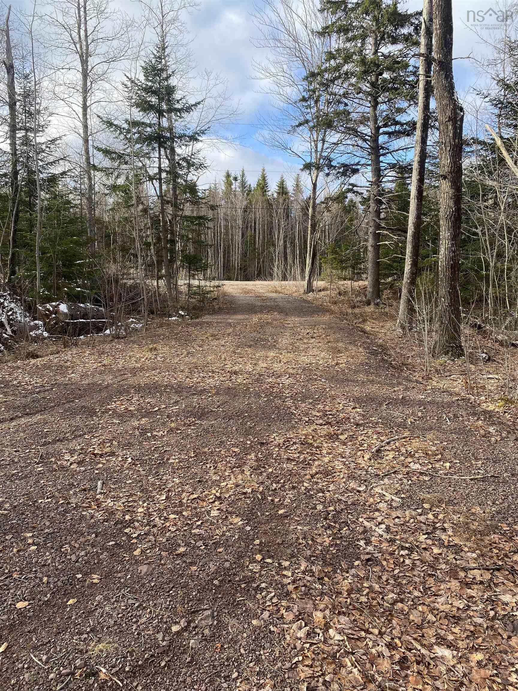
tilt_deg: -7.7
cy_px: 346
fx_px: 519
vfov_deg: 67.3
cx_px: 259
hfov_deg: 53.1
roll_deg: -0.5
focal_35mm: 26
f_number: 1.8
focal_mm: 4.25
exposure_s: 1/738
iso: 32
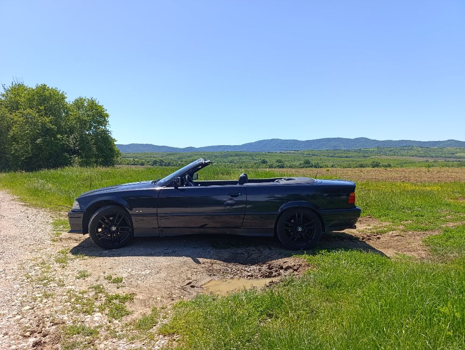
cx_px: 232
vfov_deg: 59.0
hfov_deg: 73.8
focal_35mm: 23
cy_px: 175
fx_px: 309
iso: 50
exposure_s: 1/546
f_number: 1.6
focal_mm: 6.14
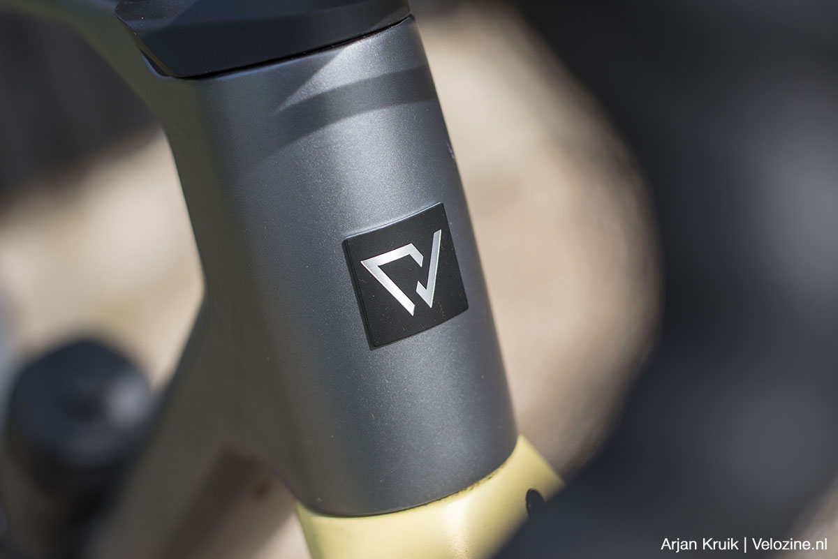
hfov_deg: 39.6
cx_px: 419
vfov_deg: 27.0
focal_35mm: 50
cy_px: 280
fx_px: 1164
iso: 100
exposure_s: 1/1250
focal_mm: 50
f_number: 3.2
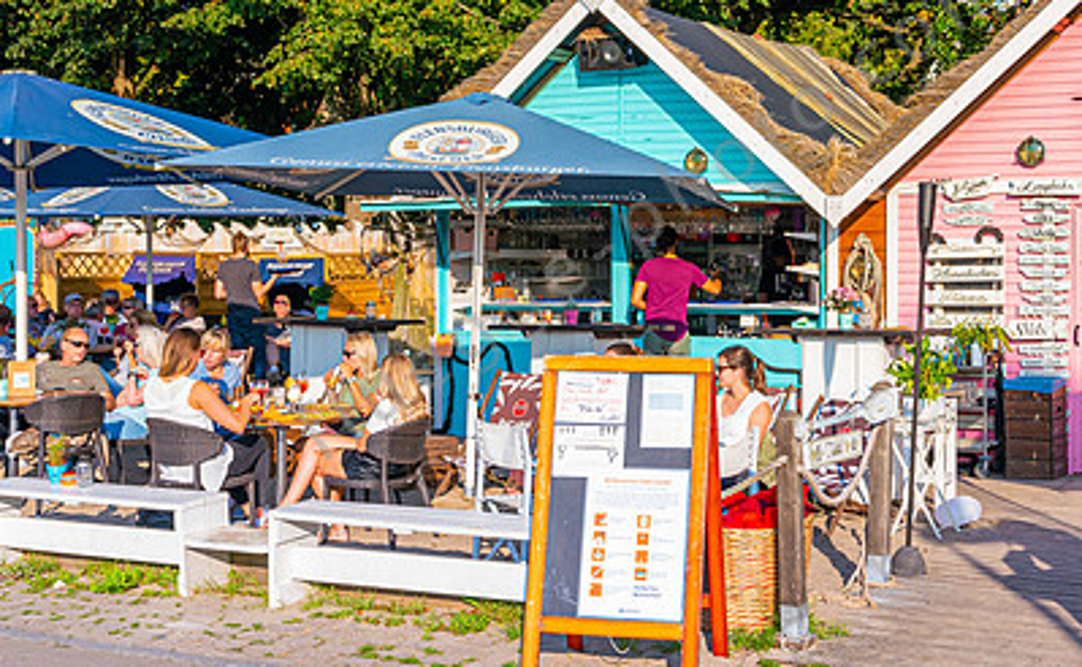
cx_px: 656
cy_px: 243
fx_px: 1645
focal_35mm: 56
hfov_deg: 36.3
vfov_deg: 22.9
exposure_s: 1/500
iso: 500
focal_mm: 25
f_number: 8
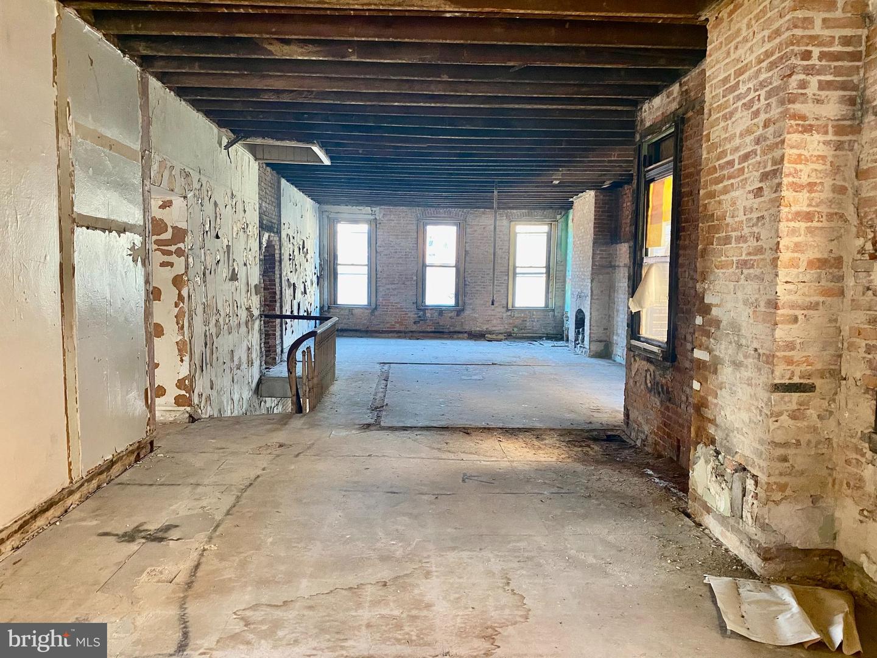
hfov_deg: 67.3
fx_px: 659
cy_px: 329
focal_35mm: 26
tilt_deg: -4.5
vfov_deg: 53.1
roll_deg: -1.1
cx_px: 438
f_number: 1.8
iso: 400
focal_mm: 4.25
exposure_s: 1/60
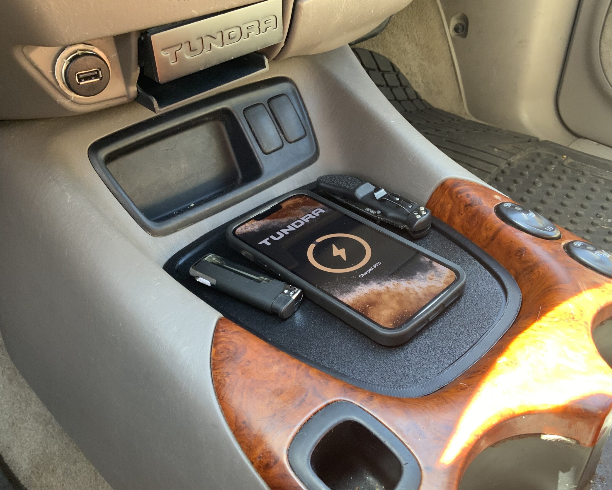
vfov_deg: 44.5
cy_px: 258
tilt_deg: -43.3
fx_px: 598
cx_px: 332
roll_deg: +2.3
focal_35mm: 33
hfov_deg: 54.1
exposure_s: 1/60
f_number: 1.8
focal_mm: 3
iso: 80
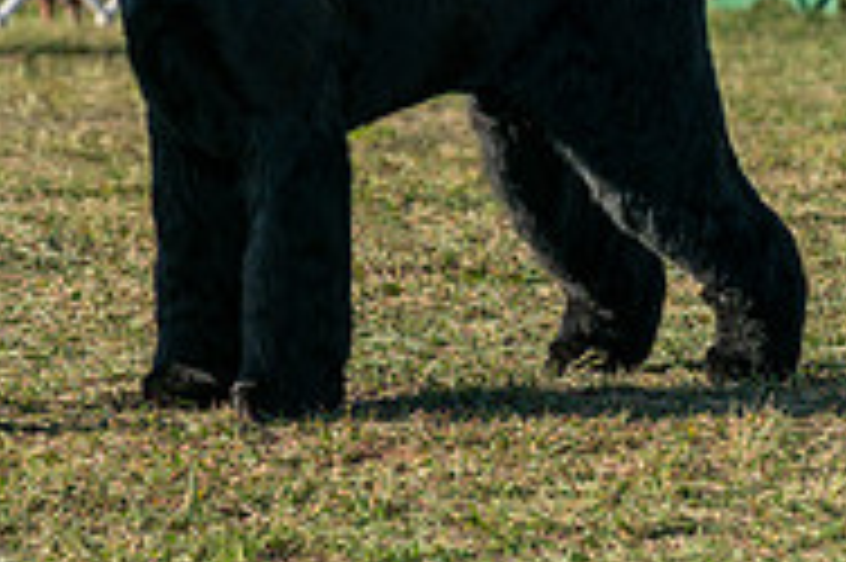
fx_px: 9063
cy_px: -232
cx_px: 176
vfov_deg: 3.5
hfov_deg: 5.3
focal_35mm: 386
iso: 250
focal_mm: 125
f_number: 4.5
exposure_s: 1/1250
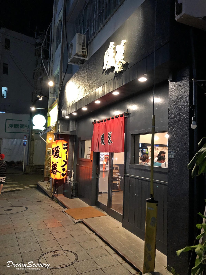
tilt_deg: +4.1
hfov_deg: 49.7
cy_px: 138
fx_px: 222
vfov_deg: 63.4
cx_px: 103
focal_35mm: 28
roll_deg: -2.2
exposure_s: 1/15
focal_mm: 3.99
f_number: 1.8
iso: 100
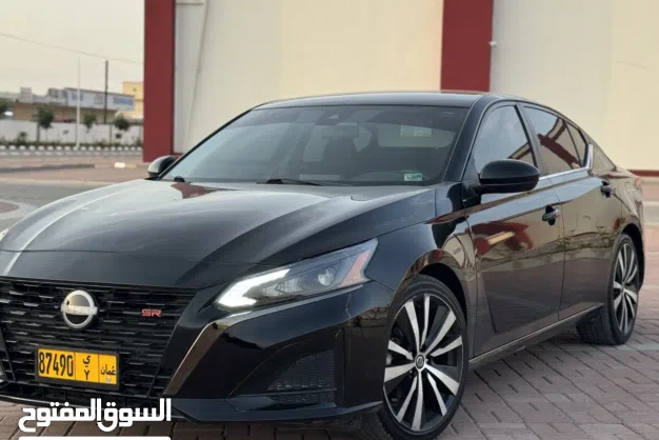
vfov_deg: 26.5
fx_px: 934
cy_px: 246
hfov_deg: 38.9
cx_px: 330
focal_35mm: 51
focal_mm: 6.76
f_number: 1.78
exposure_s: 1/627
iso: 64
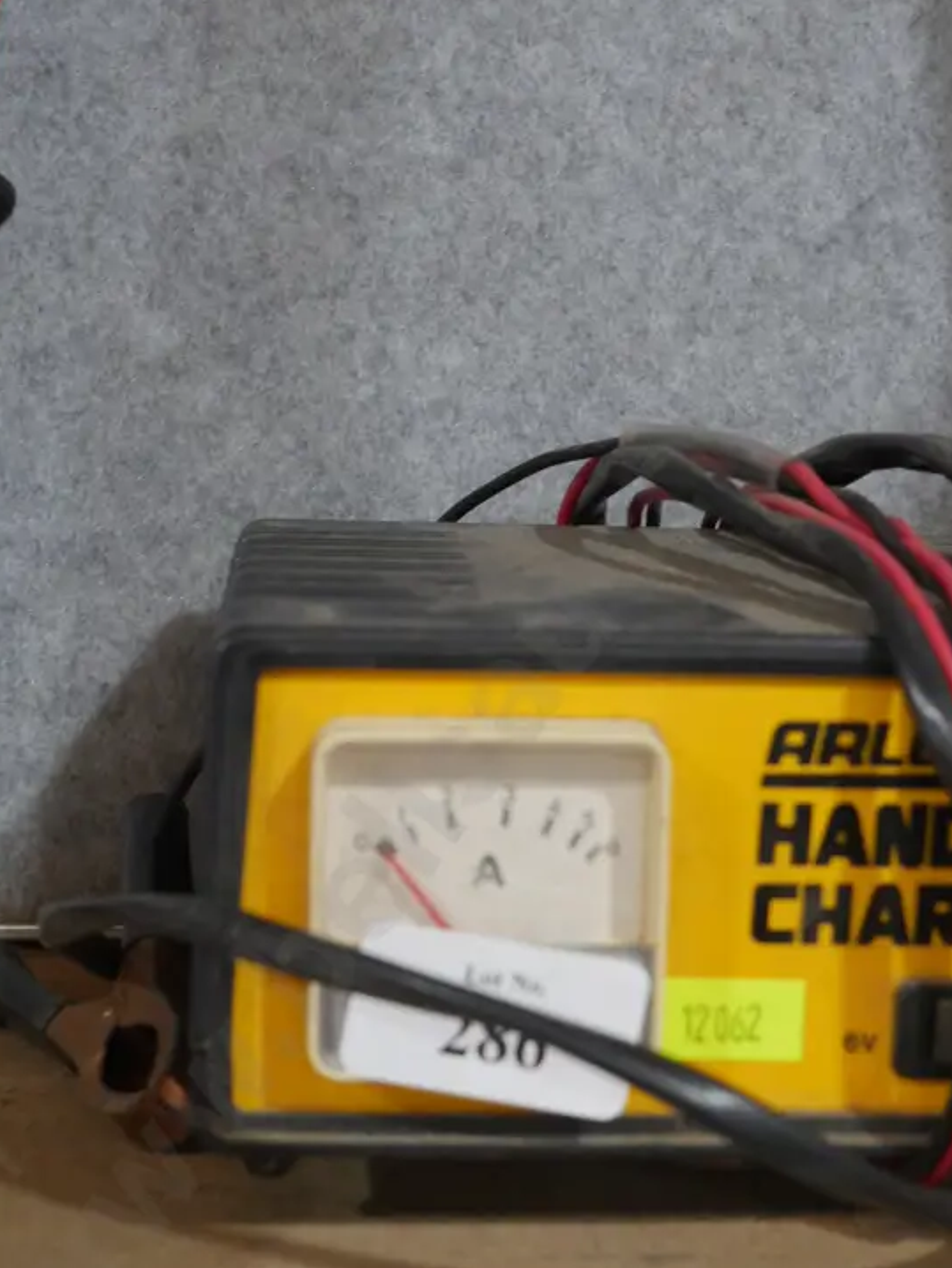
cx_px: 576
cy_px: 615
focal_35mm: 77
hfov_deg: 19.1
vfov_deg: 25.3
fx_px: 2822
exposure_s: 1/60
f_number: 5.3
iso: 2000
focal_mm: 27
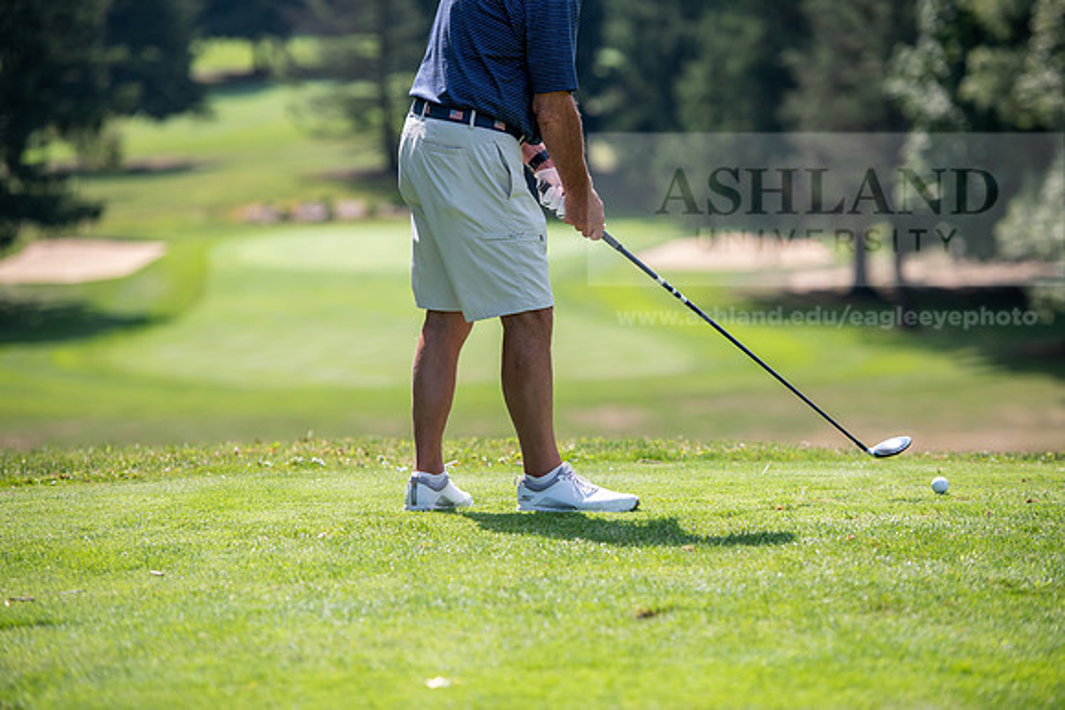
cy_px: 355
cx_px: 532
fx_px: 4142
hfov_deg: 14.7
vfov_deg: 9.8
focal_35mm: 140
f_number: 3.2
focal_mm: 140
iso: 200
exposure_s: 1/1250
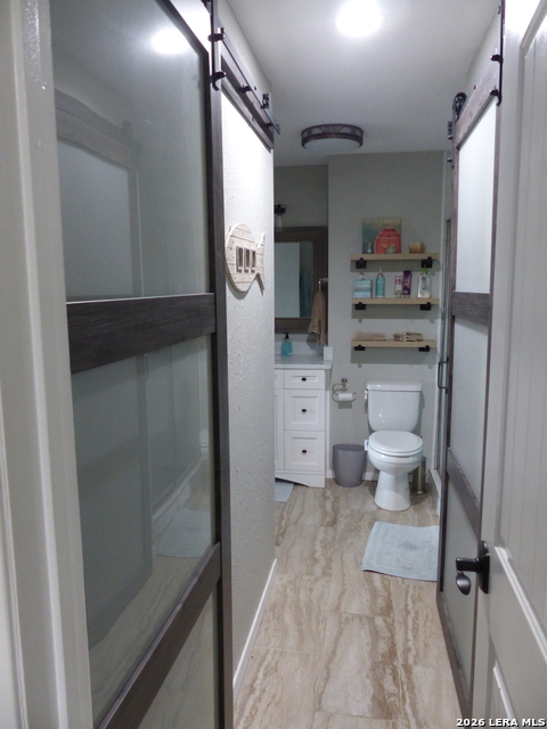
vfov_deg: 69.4
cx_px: 274
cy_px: 364
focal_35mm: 25
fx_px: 527
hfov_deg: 54.9
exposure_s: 1/20
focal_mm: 4.5
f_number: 2.8
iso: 400
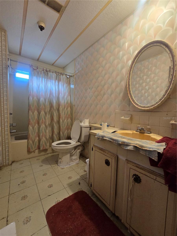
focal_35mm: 13
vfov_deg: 106.2
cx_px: 88
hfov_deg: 89.9
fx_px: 89
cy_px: 118
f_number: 2.2
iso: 320
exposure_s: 1/60
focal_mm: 2.2
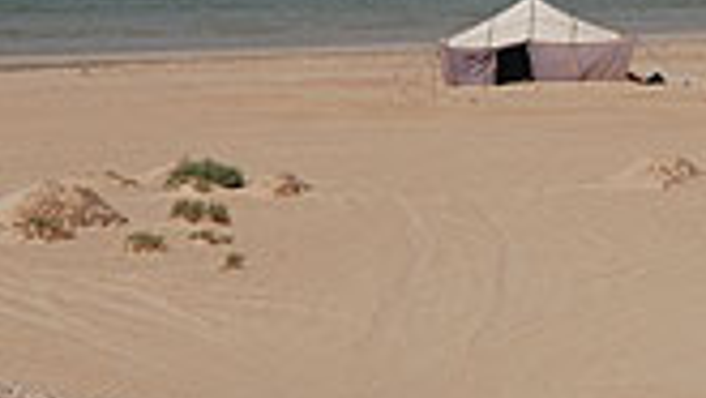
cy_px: 32
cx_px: 787
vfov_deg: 4.0
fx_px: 5638
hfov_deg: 7.1
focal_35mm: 301
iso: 100
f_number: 9
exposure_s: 1/500
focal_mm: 70
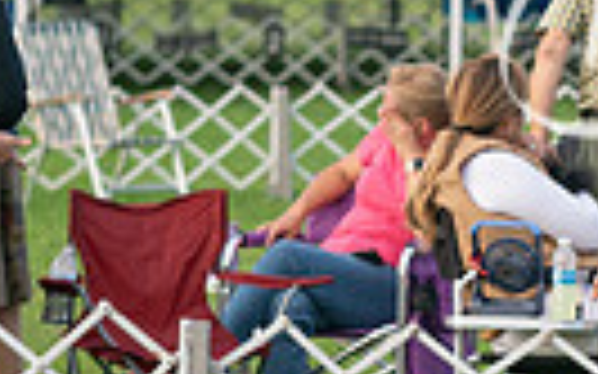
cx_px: 1048
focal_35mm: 423
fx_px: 6891
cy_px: 203
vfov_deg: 3.1
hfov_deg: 4.9
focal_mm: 95
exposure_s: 1/2000
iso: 500
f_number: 3.2
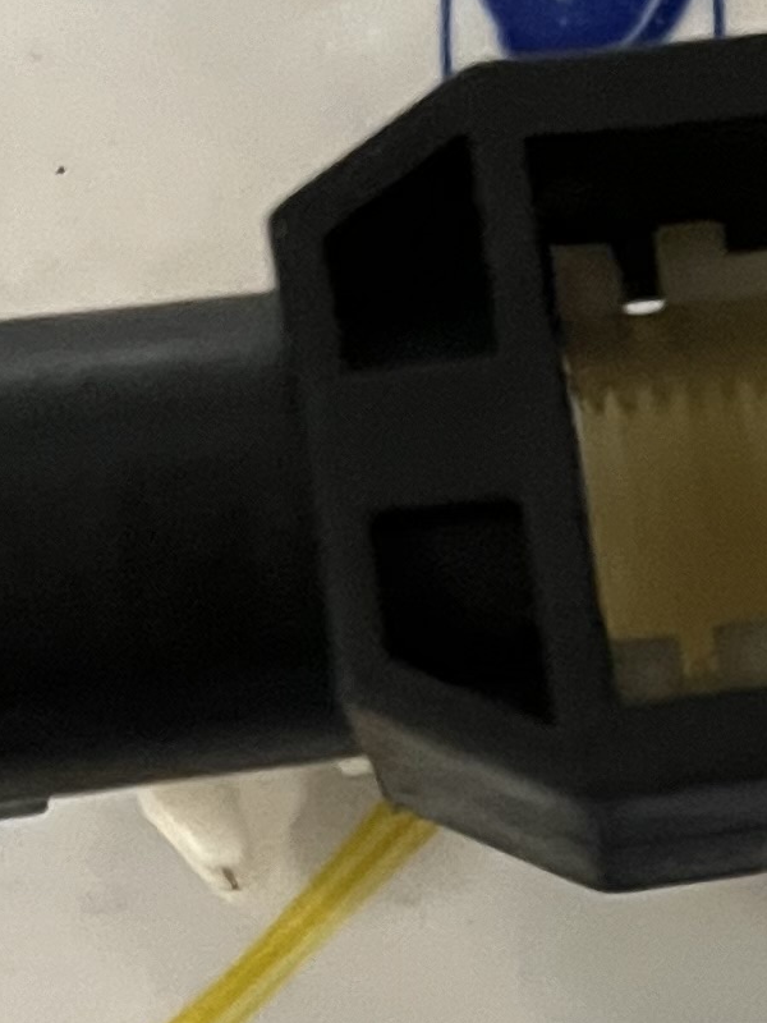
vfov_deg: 14.2
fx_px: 3870
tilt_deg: -88.3
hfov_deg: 10.8
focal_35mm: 131
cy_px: 1487
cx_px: 1231
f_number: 1.6
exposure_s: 1/33
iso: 500
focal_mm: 5.1
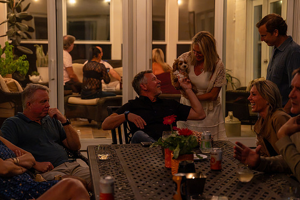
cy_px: 98
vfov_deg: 18.5
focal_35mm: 74
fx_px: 617
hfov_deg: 27.3
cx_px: 146
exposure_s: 1/160
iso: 5000
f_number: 3.5
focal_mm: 72
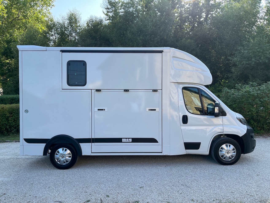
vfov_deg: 53.1
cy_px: 102
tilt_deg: -2.4
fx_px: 203
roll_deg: +0.8
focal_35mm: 26
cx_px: 135
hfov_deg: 67.3
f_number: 1.6
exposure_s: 1/1046
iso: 50
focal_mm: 5.1
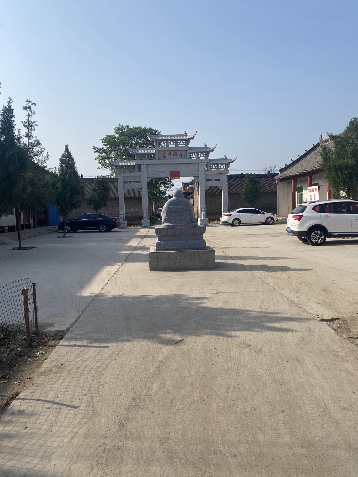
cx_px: 179
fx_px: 359
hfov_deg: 53.1
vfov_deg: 67.3
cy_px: 238
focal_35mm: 26
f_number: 1.8
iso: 32
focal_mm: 4.25
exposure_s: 1/3731
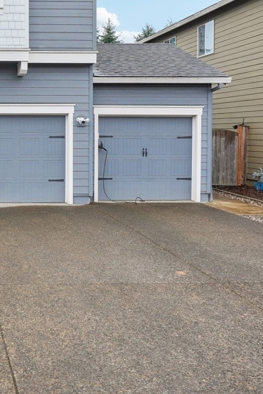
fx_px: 482
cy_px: 147
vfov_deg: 44.1
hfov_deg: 27.3
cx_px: -43
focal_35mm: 44
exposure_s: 1/100
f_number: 8
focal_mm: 20
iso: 400
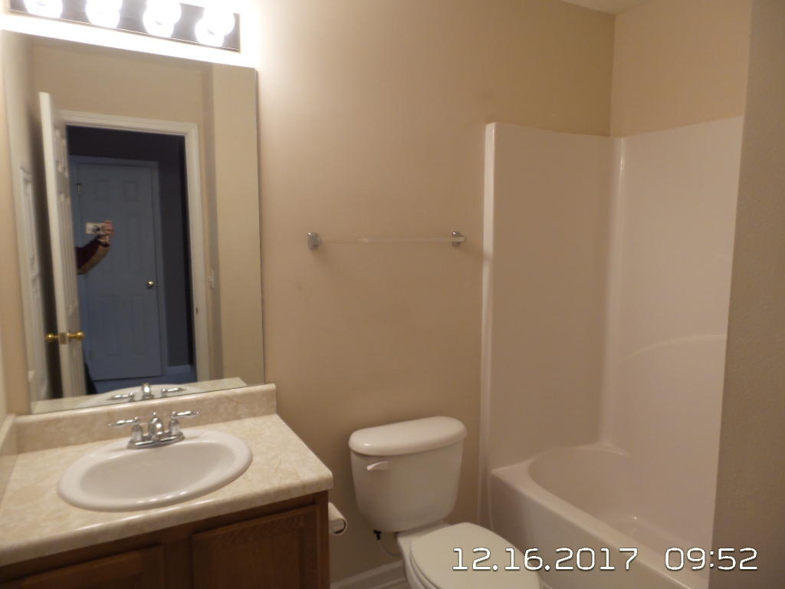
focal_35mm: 23
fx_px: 522
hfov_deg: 73.9
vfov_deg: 58.9
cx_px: 392
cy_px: 294
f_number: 2.8
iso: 160
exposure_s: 1/30
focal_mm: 4.1
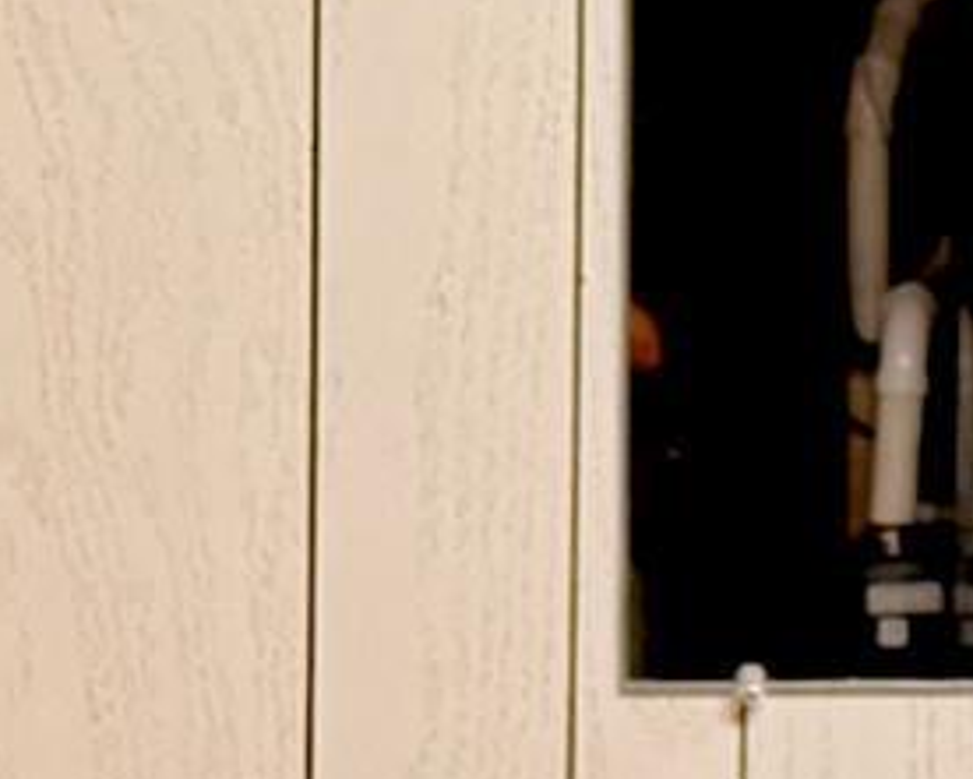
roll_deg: -0.7
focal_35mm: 174
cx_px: 1255
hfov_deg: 10.8
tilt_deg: -2.6
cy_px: 518
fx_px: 5012
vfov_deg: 8.9
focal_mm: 6.76
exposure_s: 1/40
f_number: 1.78
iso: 640
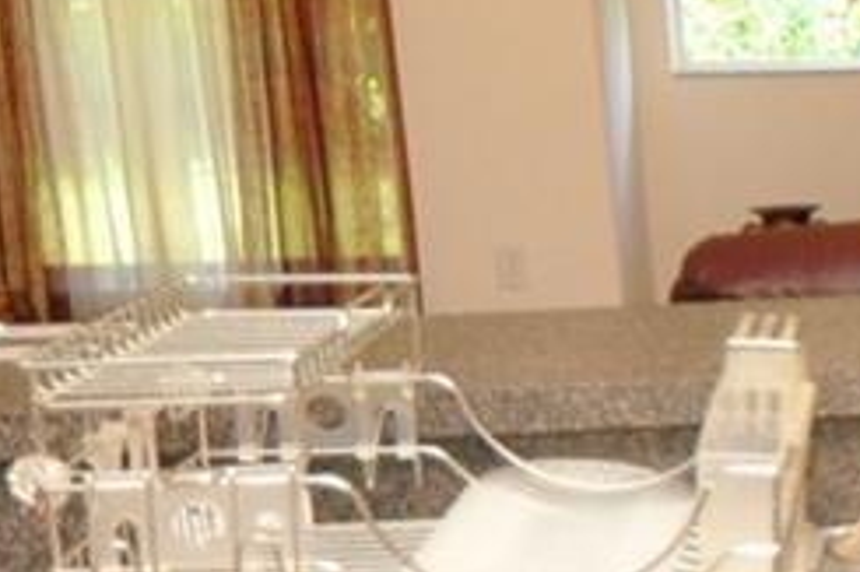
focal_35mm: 98
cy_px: 421
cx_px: 1643
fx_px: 2339
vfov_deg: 13.9
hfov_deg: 16.6
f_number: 4
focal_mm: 10
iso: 800
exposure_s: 1/60
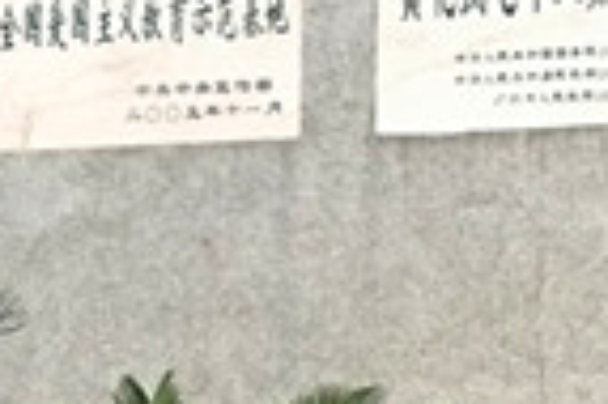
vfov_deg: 7.7
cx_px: 770
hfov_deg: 11.5
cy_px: 640
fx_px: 2952
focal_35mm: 175
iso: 101
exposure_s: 1/635
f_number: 1.75
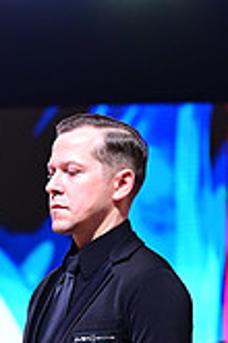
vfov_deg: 8.2
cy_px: 554
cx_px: -95
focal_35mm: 245
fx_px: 2337
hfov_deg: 5.5
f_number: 2.8
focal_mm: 70
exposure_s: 1/500
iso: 1600
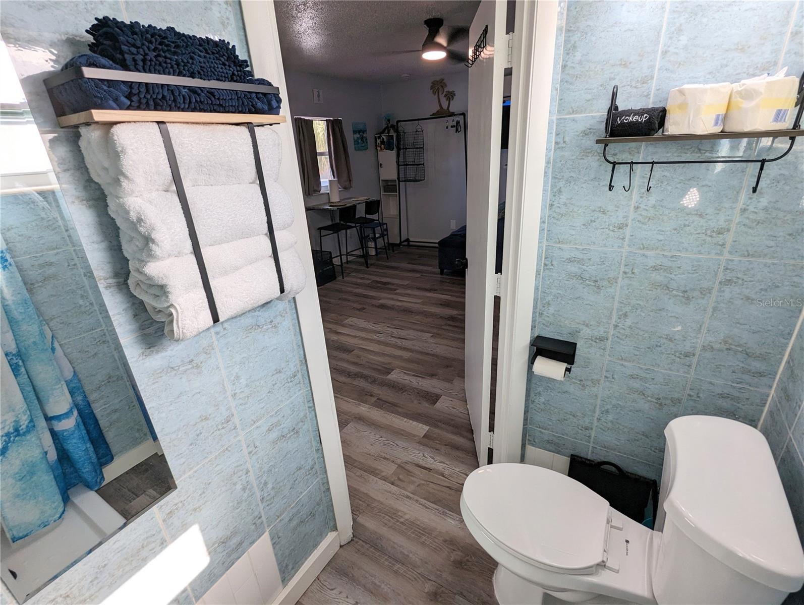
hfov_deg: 94.4
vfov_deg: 78.2
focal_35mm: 16
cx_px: 402
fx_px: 372
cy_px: 302
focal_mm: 2.35
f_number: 2.2
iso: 38
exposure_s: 1/47.2
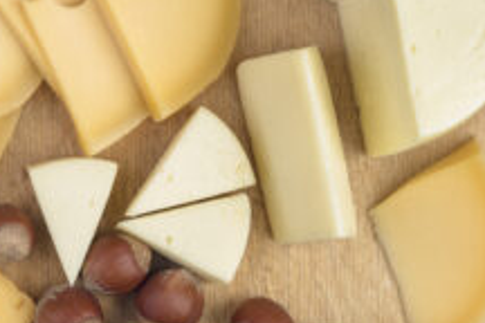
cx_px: -16
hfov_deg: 14.9
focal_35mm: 135
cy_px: 174
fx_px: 1819
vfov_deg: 10.2
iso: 100
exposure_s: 1/200
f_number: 8
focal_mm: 38
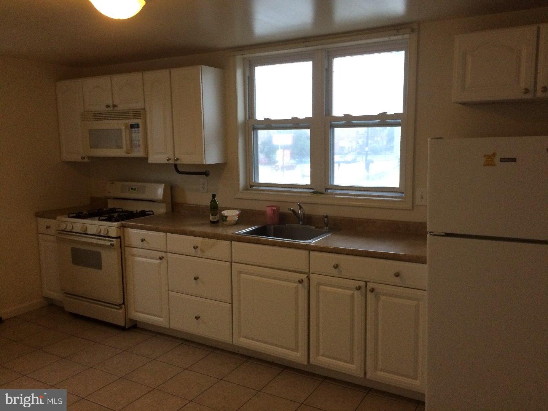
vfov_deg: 48.2
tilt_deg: -7.7
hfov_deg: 61.7
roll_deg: +1.7
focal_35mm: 29
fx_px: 459
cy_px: 206
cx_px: 274
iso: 250
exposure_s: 1/30
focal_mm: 4.15
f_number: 2.2
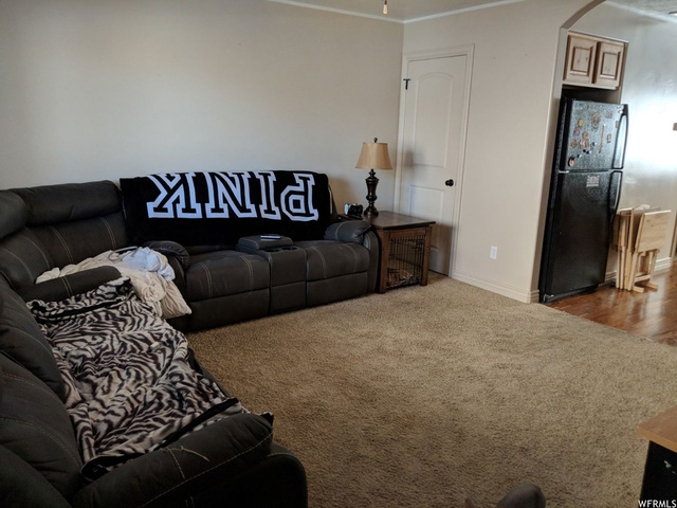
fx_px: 528
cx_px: 338
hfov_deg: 65.3
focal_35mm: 27
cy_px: 254
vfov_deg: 51.4
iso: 288
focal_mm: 4.44
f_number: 1.8
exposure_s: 1/120
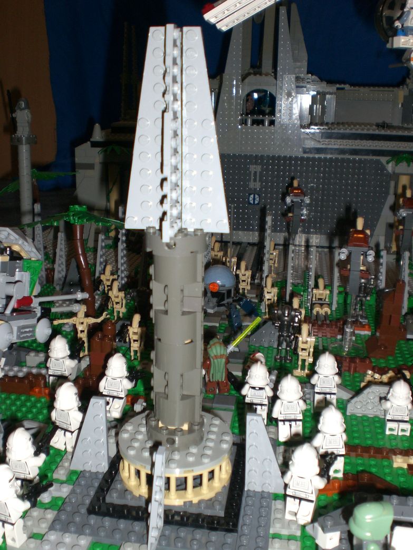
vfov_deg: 49.0
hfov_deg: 37.7
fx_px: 604
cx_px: 206
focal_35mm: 38
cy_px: 275
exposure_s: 1/60
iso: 100
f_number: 3.1
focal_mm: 6.3
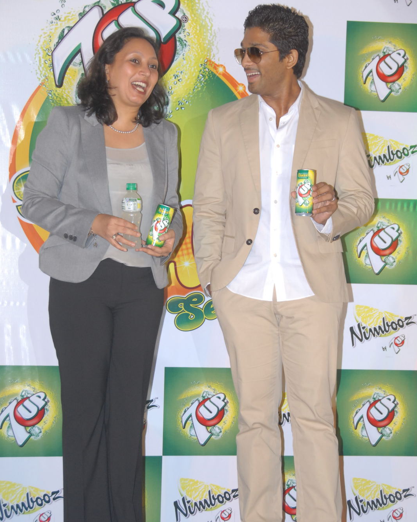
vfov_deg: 18.8
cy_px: 296
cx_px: 210
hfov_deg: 15.1
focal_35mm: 102
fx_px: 1574
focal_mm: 60
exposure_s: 1/100
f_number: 5.6
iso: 500
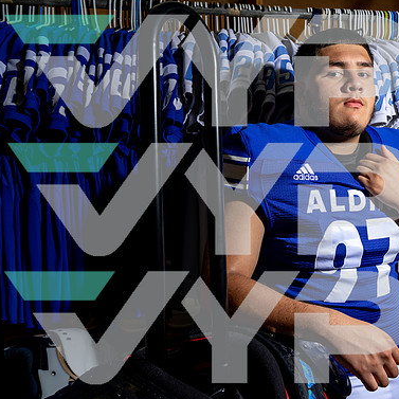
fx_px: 443
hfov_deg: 47.4
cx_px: 277
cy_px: 200
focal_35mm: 34
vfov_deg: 48.5
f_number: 8
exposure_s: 1/125
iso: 100
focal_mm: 26
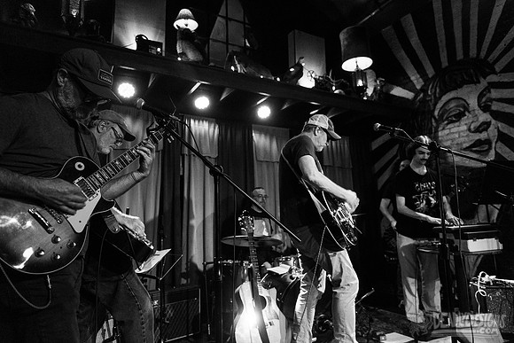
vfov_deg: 53.2
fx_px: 343
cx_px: 257
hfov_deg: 73.7
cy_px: 172
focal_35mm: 24
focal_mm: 24
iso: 3200
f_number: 3.2
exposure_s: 1/60
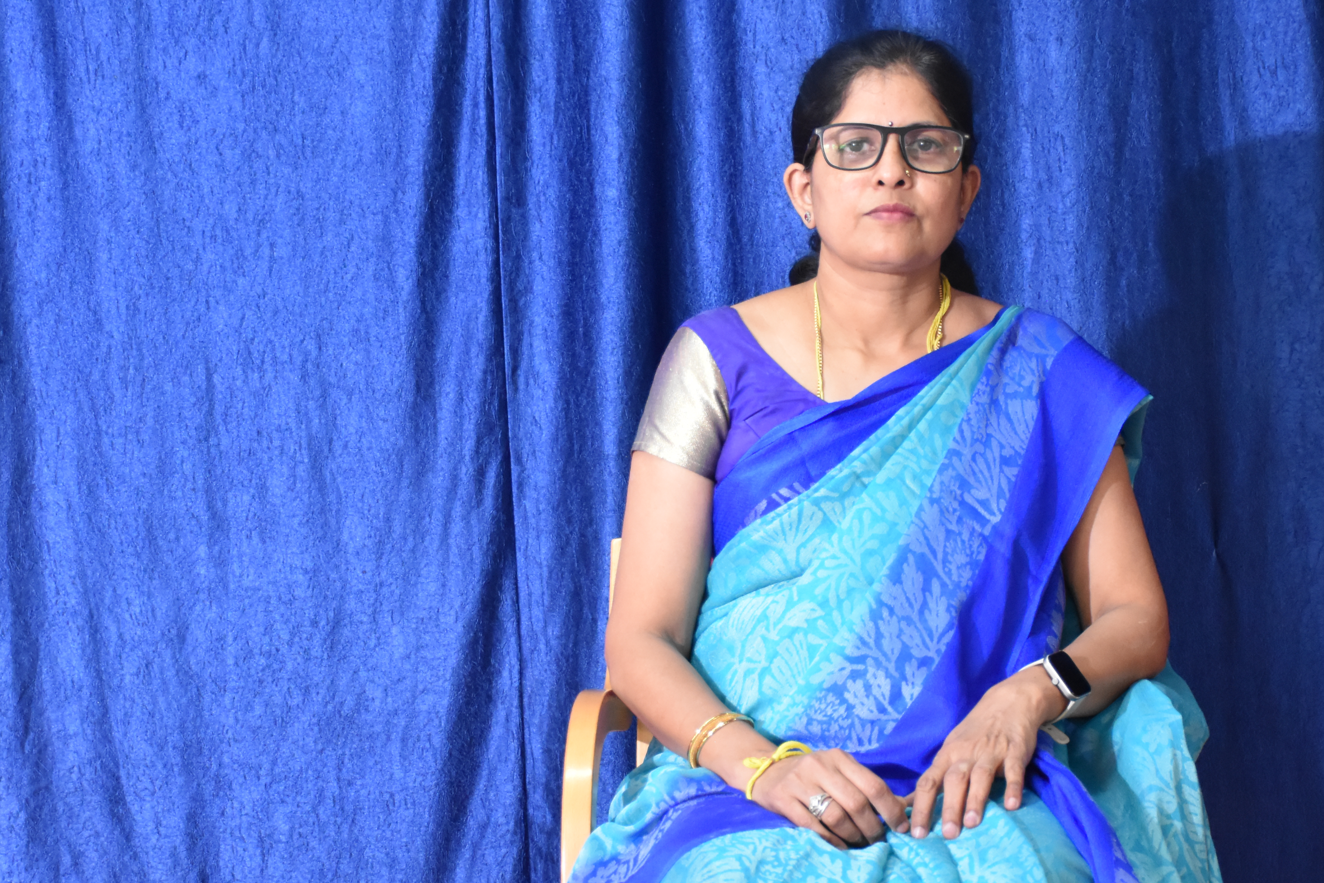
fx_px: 3015
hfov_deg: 24.7
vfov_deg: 16.6
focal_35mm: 82
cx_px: 792
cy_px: 569
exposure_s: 1/125
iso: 2500
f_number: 4.2
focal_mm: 38
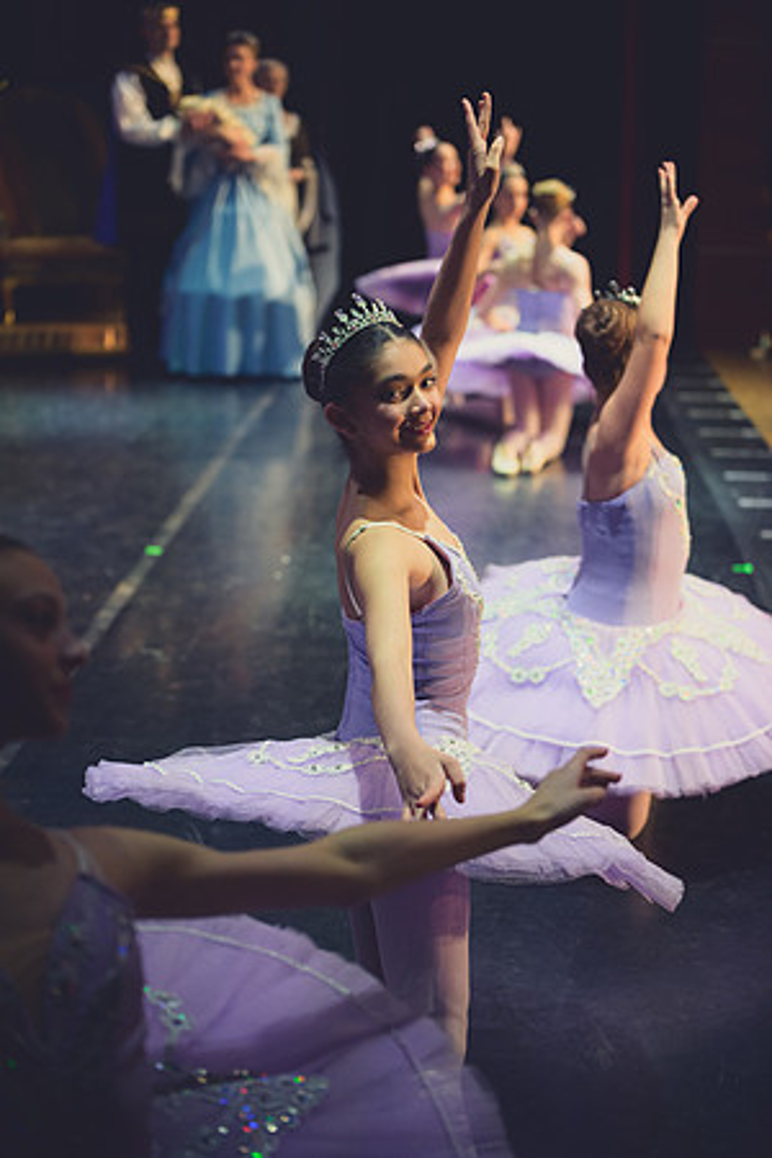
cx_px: 386
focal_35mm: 70
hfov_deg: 19.5
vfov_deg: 28.8
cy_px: 579
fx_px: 2251
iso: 2800
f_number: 2.8
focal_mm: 70
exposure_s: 1/320
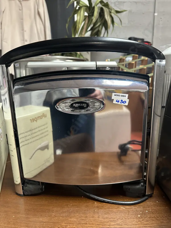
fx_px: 158
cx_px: 86
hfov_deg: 56.8
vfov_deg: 71.6
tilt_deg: -13.1
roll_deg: +0.8
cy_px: 114
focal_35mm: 24
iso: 320
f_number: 1.78
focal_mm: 6.86
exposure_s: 1/50
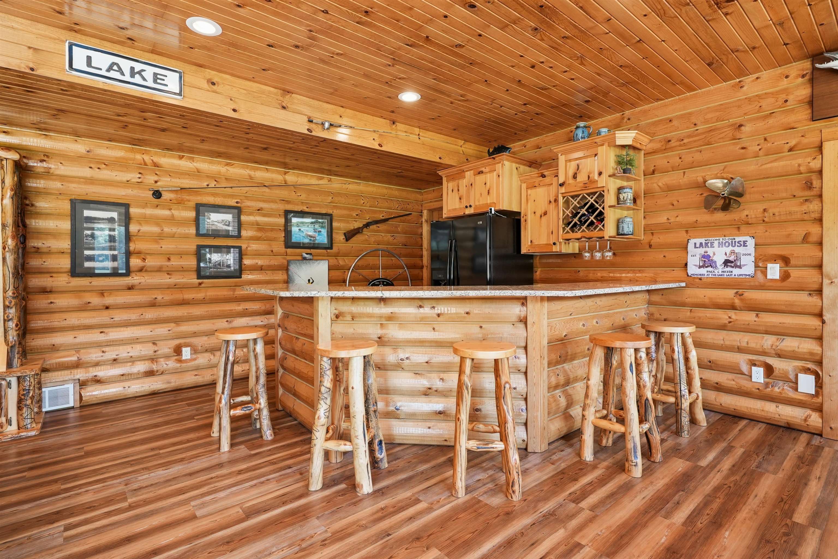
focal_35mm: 17
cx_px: 419
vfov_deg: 70.5
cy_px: 280
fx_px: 396
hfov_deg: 93.3
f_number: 9
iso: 400
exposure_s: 1/6
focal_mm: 17
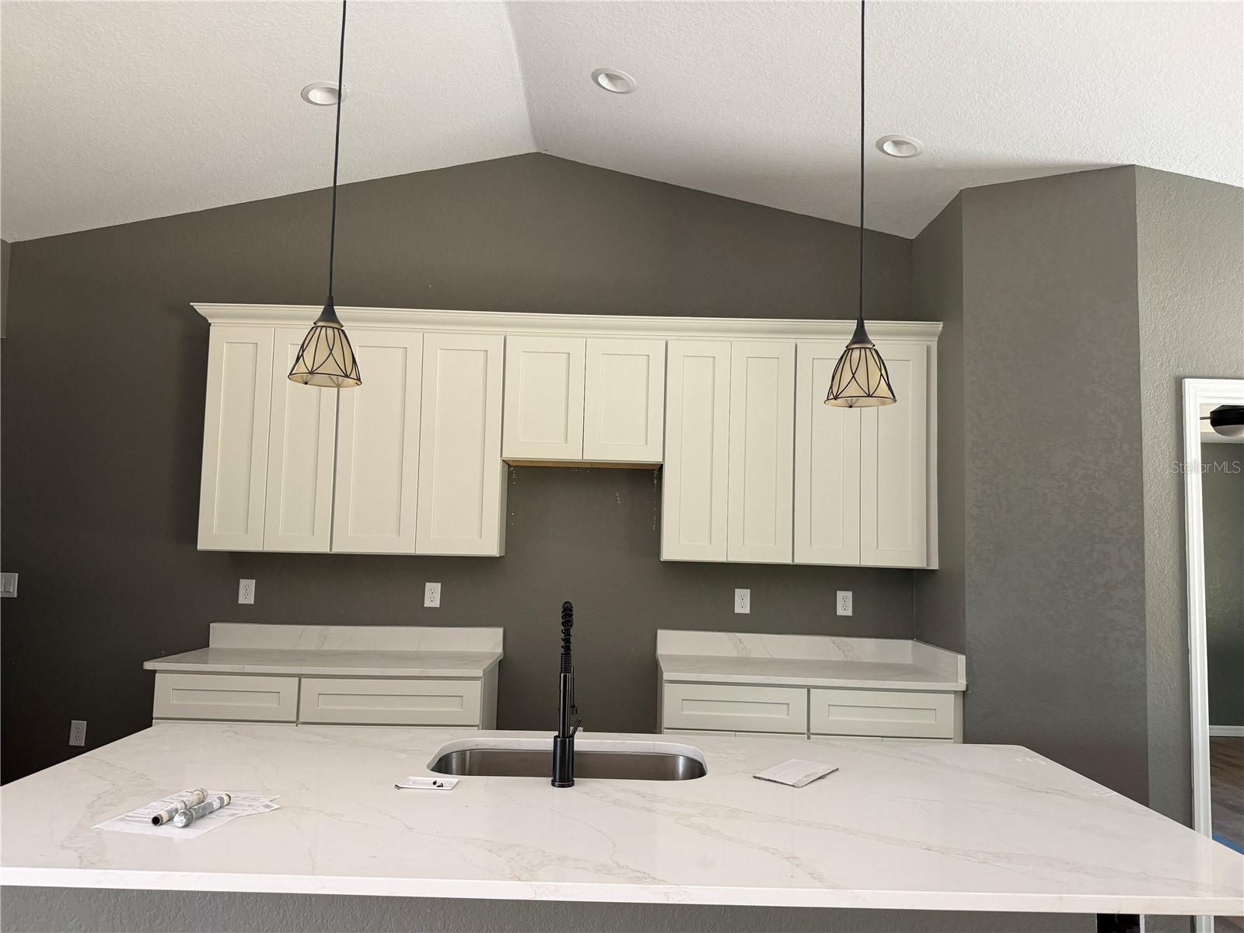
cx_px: 622
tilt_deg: +4.1
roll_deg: -0.9
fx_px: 862
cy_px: 466
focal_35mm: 24
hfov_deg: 71.6
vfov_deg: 56.8
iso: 200
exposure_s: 1/121
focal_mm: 6.76
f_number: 1.78
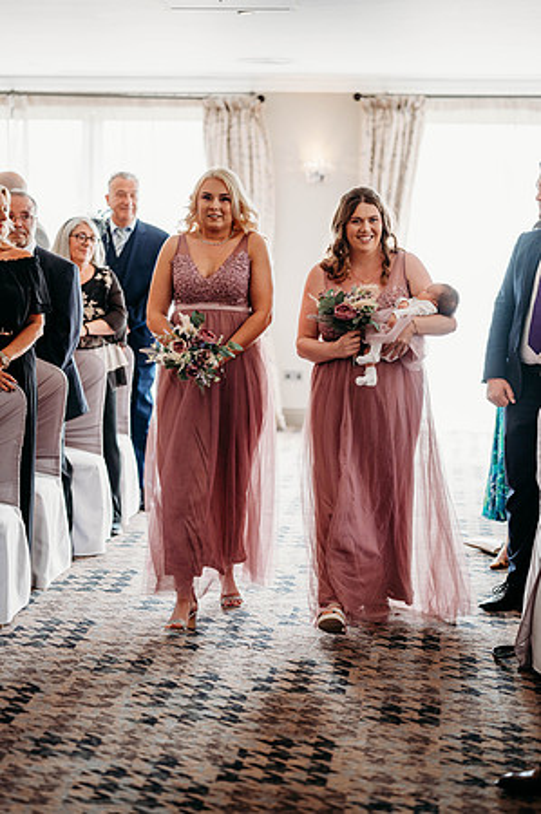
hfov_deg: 16.0
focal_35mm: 85
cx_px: 270
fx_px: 1920
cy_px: 407
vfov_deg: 23.9
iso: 125
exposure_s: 1/200
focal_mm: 85
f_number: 2
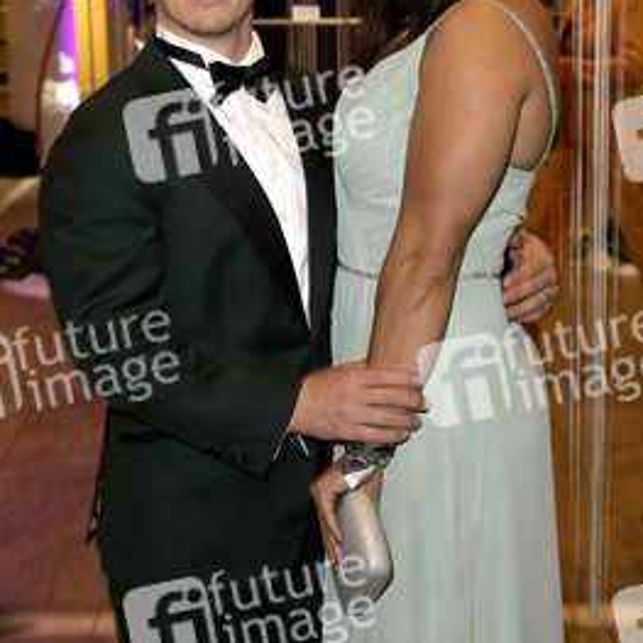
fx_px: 1030
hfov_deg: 34.7
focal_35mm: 49
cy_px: 247
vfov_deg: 34.5
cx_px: 320
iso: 2500
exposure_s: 1/80
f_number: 5.6
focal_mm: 38
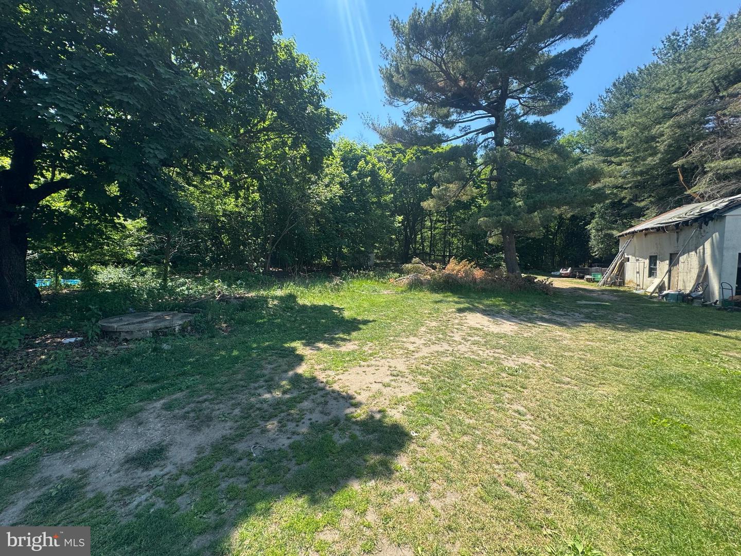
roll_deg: -1.3
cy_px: 278
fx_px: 300
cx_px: 370
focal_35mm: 14
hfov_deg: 102.1
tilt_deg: -3.9
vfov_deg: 85.7
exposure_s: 1/657
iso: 40
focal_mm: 2.22
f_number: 2.2
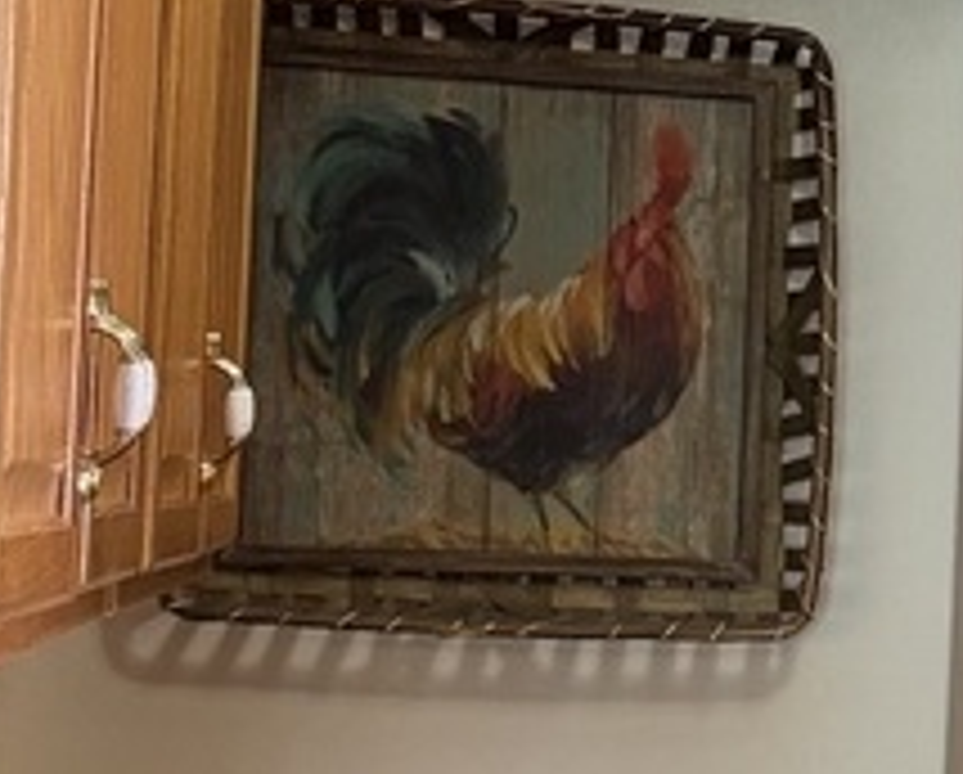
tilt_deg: -1.5
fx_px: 3369
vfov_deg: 13.1
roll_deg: -3.9
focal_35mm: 118
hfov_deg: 15.3
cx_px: 1328
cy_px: 472
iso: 400
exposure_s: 1/60
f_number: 1.78
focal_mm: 6.76
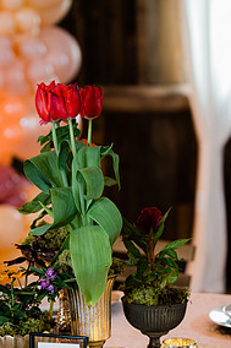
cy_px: 212
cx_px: 74
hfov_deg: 12.3
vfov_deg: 18.4
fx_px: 1070
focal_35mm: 111
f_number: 3.5
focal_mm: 70
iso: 1250
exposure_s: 1/200
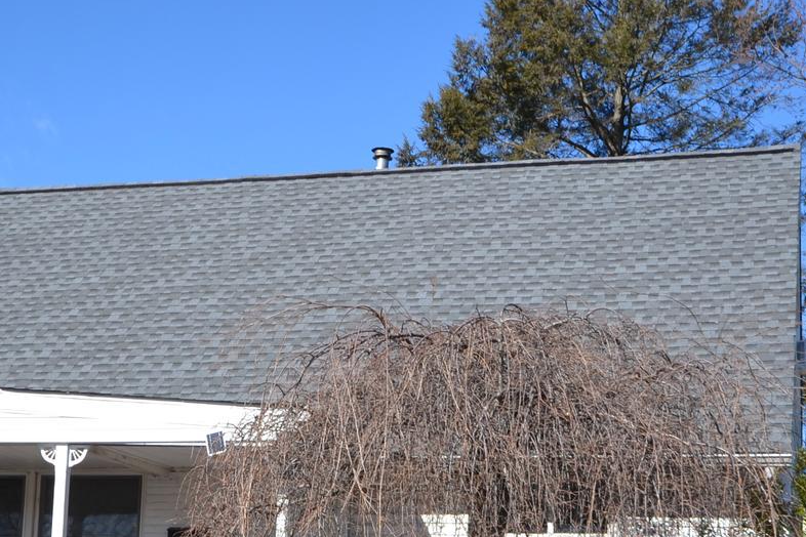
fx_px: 1663
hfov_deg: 27.1
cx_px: 295
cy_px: 501
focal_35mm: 74
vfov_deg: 18.0
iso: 100
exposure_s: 1/250
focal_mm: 19
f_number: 8
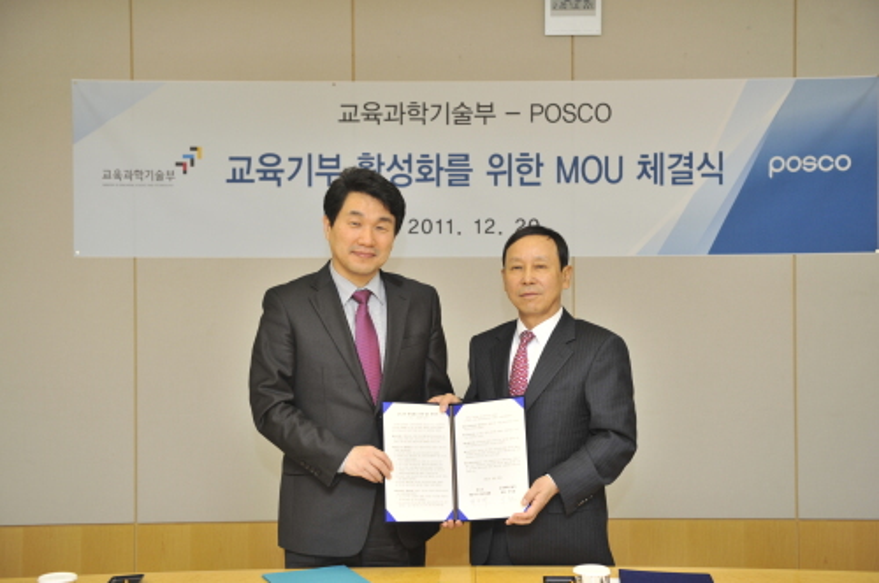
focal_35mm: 50
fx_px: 1219
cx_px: 440
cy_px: 292
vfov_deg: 26.9
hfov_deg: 39.6
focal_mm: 50
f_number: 4
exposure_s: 1/125
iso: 1250
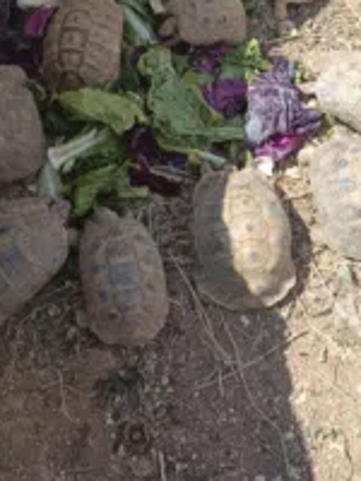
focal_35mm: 50
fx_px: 695
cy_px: 111
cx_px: 142
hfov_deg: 29.0
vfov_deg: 37.1
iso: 117
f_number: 1.69
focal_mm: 4.76
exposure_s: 1/707
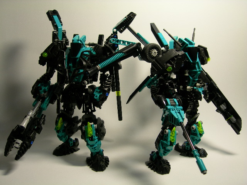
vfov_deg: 35.1
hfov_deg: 45.8
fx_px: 293
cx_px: 124
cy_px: 92
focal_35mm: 41
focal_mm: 8.5
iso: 50
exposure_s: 1/13
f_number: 2.9
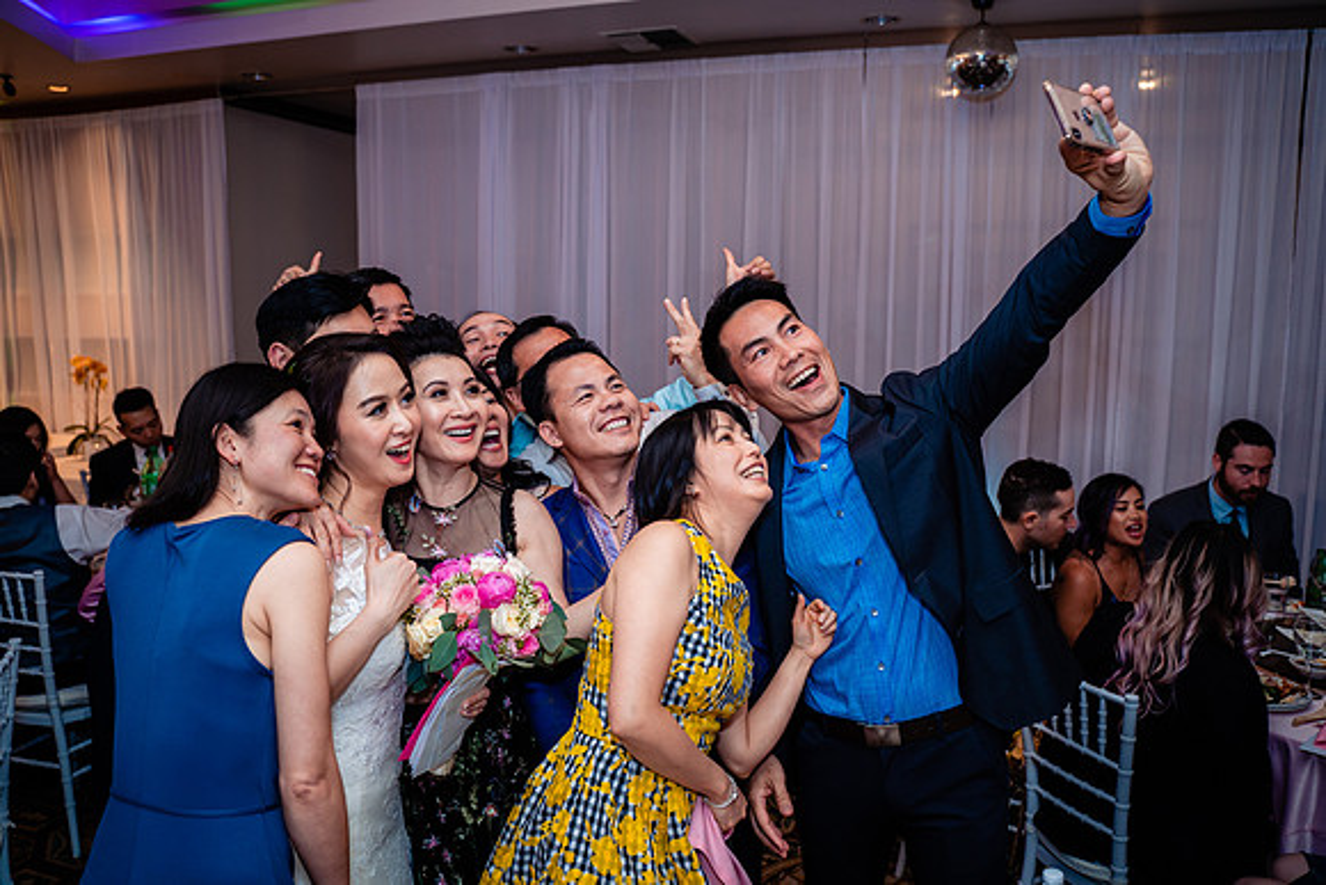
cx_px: 663
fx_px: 1032
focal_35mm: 28
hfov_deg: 65.5
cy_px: 442
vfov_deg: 46.4
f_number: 3.5
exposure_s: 1/160
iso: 640
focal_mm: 28
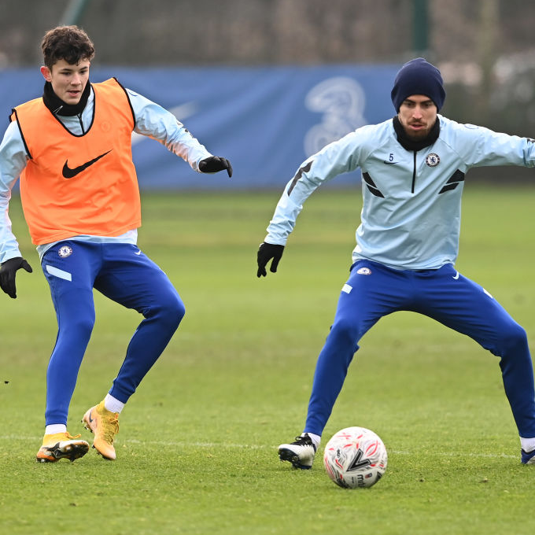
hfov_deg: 3.4
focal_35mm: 512
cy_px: 267
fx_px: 8953
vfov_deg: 3.4
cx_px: 302
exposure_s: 1/2000
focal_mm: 400
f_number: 3.5
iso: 800
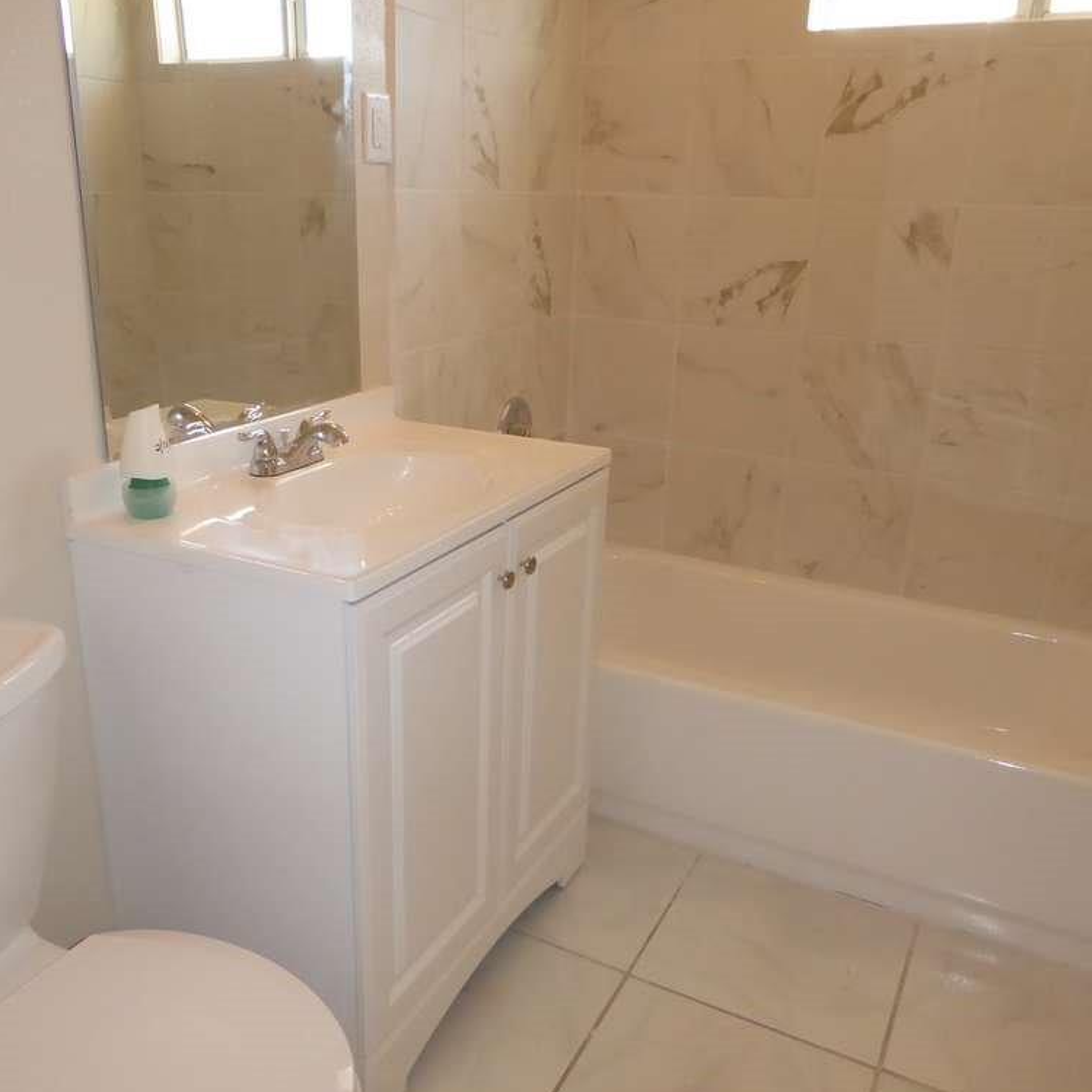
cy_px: 551
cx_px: 462
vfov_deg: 55.6
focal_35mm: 29
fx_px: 1035
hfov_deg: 55.4
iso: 500
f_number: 3.5
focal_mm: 4.3
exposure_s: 1/60
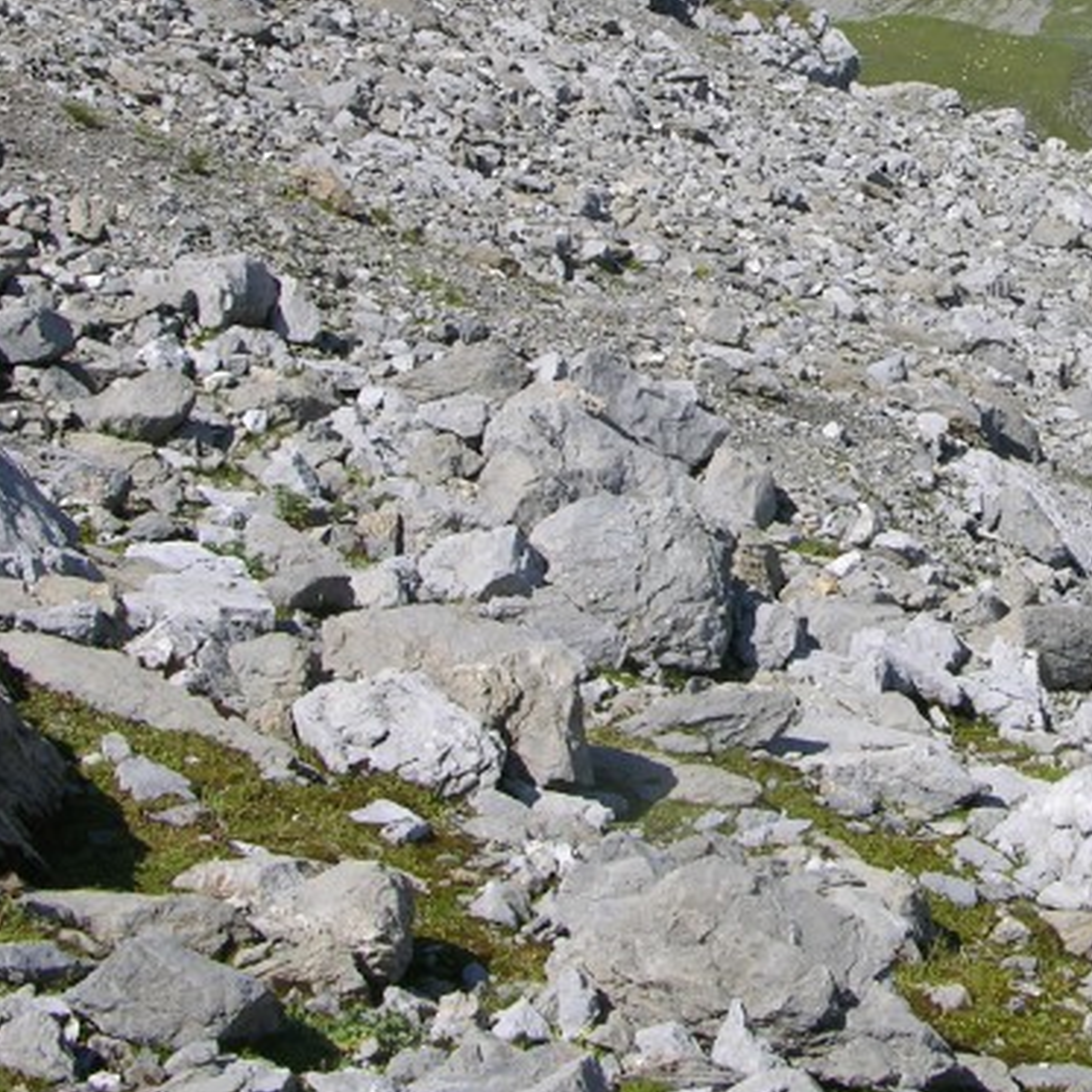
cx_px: 931
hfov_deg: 20.1
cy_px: 138
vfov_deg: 20.1
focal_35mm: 85
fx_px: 3034
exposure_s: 1/231
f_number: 6.3
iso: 50
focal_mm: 8.9
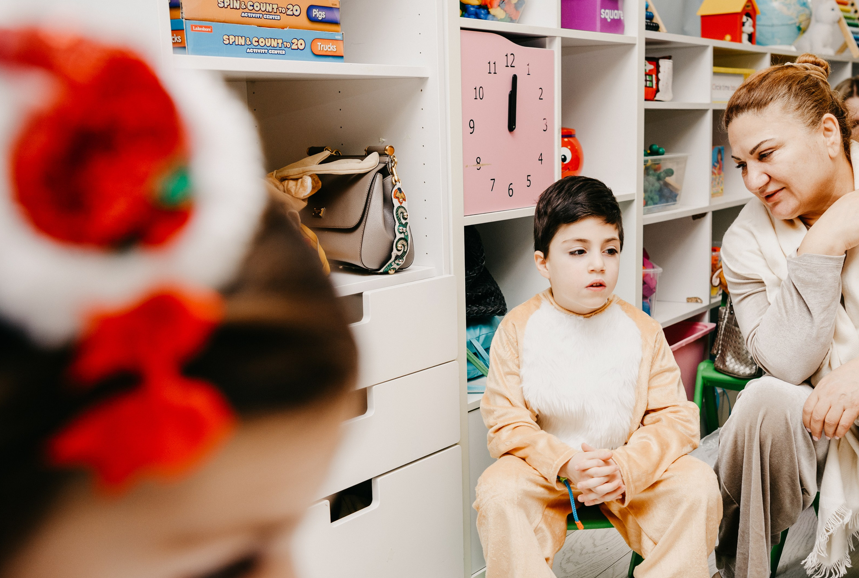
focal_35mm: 47
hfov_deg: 41.5
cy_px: 354
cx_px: 538
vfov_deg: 28.7
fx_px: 1125
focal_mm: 35
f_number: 4
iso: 250
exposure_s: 1/160
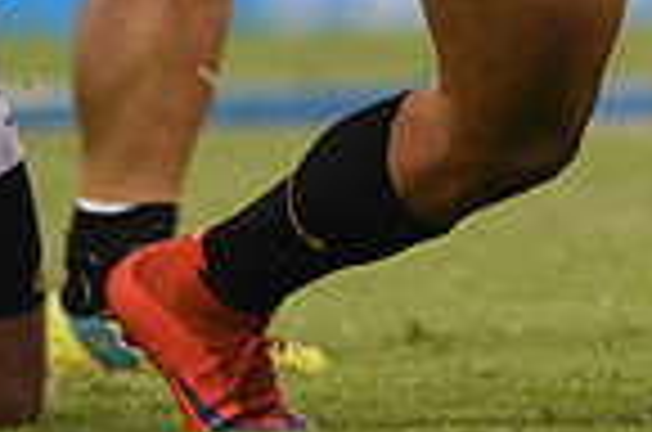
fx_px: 30450
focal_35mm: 1685
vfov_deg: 0.8
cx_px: 315
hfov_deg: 1.2
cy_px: -407
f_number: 4
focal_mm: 420
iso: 2500
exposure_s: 1/800
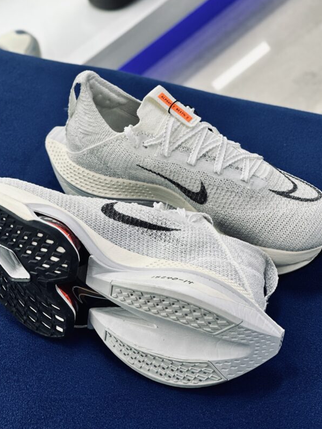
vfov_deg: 21.8
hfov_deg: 16.4
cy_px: 231
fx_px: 1116
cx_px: 155
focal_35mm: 90
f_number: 2.8
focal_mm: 9
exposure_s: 1/100
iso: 100
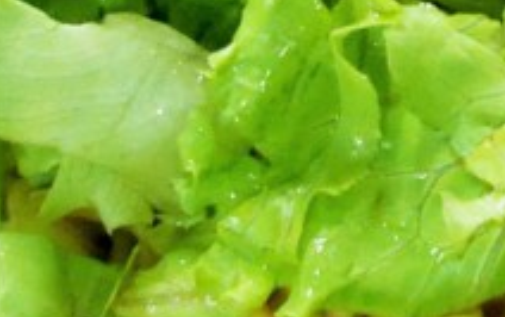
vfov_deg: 3.6
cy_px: -158
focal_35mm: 360
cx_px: 424
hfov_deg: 5.8
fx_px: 4960
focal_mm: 30
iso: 4000
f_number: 4.4
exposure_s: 1/60
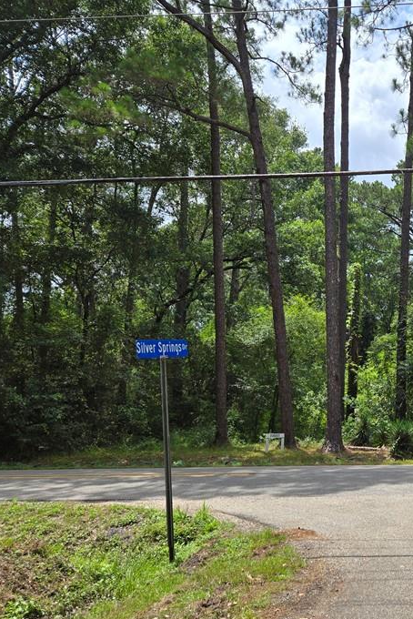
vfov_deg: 53.1
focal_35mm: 36
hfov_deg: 33.2
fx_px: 619
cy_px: 334
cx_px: 431
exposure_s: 1/2032
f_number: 1.8
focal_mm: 5.4
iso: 25
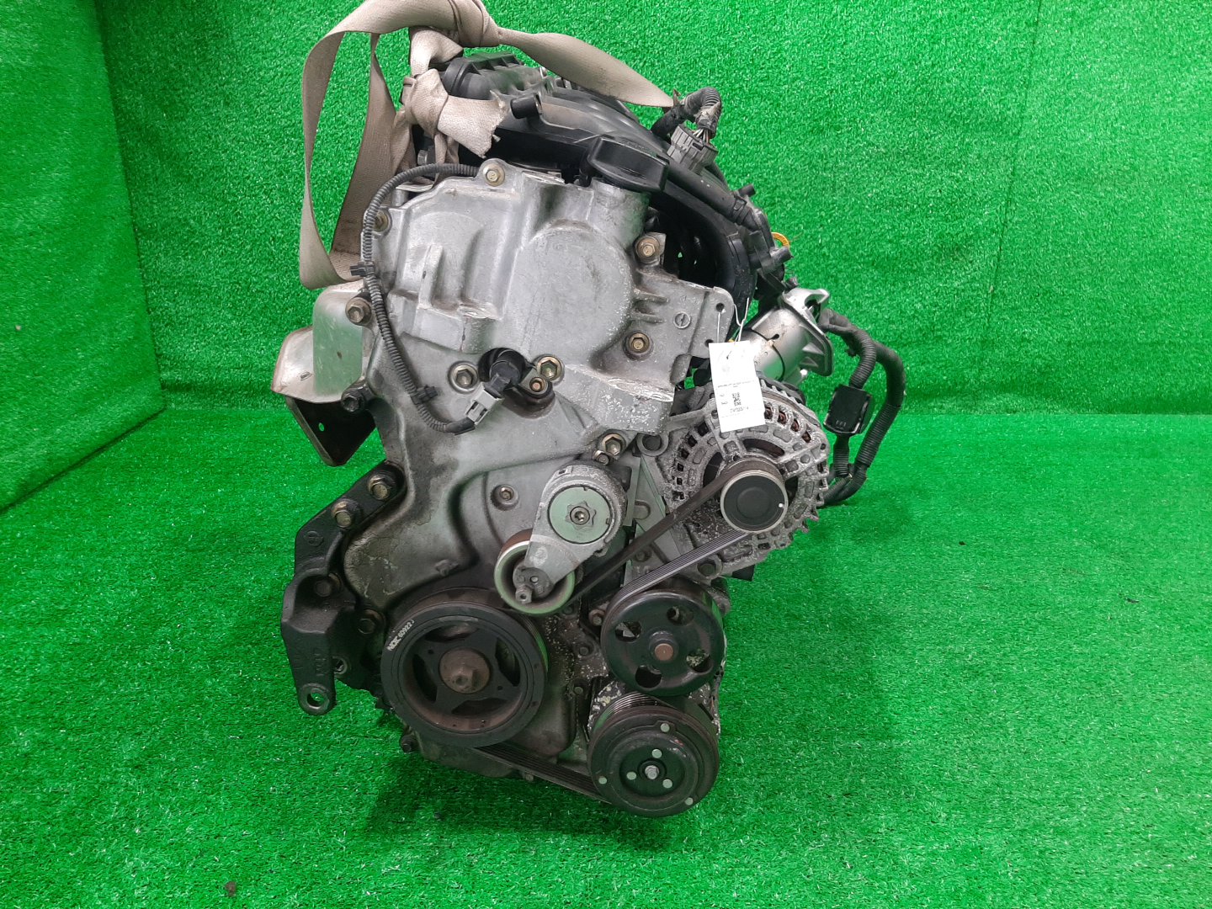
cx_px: 606
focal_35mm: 26
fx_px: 910
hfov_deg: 67.3
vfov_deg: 53.1
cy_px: 454
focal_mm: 3.93
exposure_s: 1/50
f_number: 1.7
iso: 145
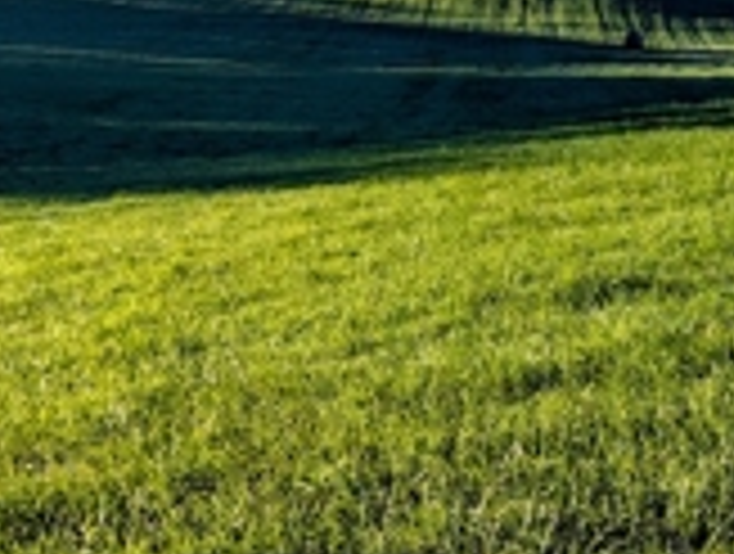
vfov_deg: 17.9
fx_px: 1658
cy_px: -131
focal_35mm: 78
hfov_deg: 22.4
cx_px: 948
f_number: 1.85
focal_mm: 6.81
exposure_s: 1/1205
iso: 45
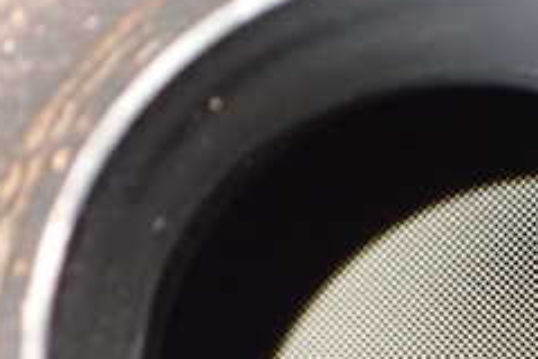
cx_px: 480
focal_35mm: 78
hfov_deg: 25.2
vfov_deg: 17.0
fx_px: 1166
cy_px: 386
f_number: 2.3
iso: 800
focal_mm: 5.4
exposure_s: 1/40
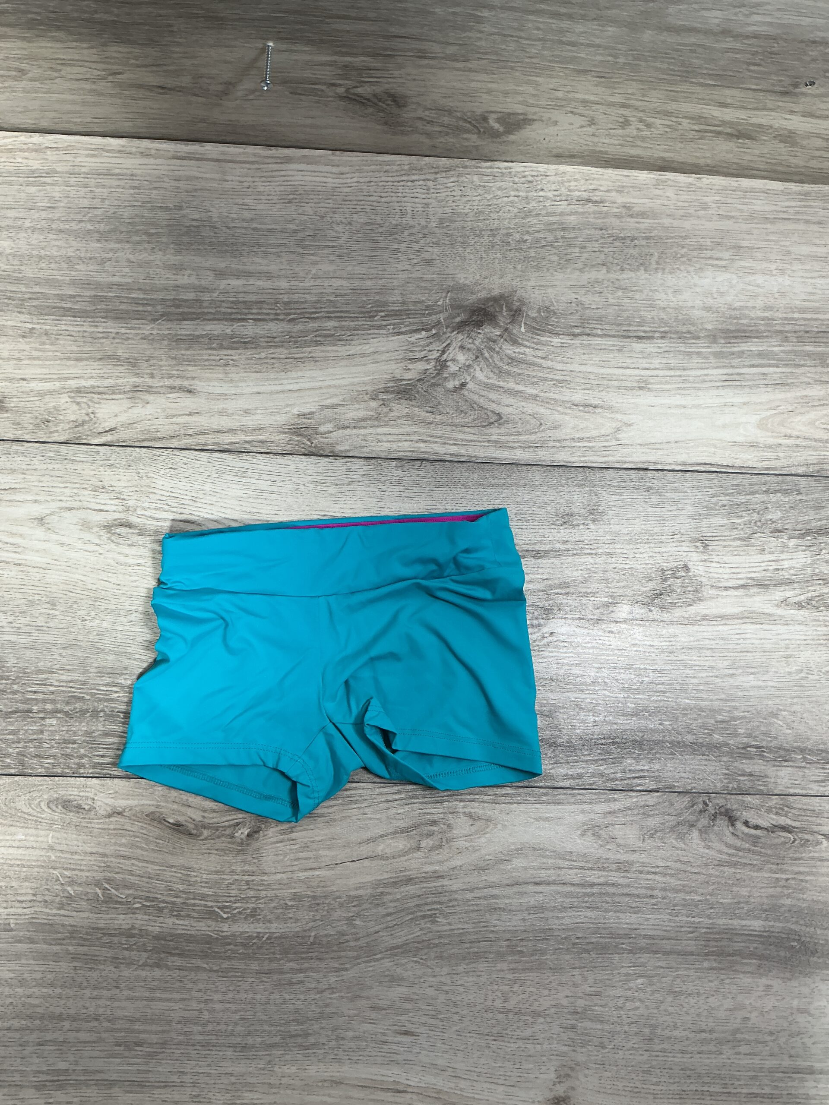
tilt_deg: -83.3
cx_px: 414
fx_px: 926
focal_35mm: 29
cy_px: 552
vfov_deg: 61.7
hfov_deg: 48.2
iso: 40
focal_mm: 3
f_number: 1.8
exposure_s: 1/50
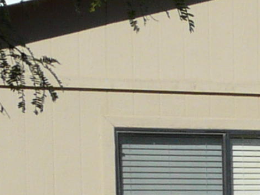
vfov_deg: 8.1
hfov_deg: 10.0
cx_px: 560
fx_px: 1345
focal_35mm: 179
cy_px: 289
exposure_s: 1/500
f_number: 7.1
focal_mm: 4.6
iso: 100
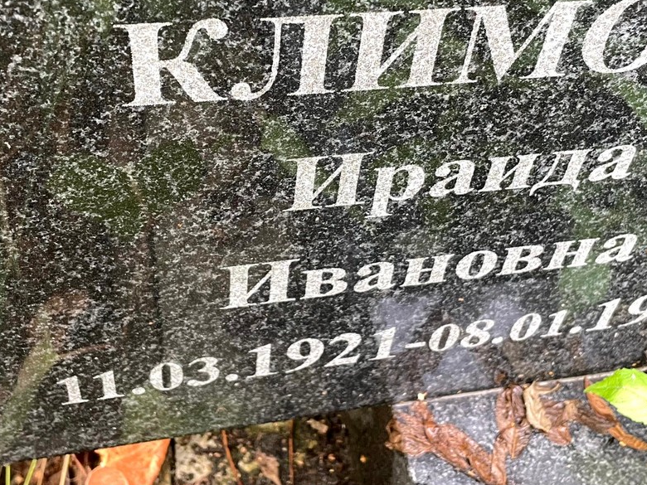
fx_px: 897
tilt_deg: -46.7
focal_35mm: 48
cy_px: 146
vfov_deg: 30.0
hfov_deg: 39.6
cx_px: 344
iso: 125
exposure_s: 1/72
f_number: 1.6
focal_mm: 4.2
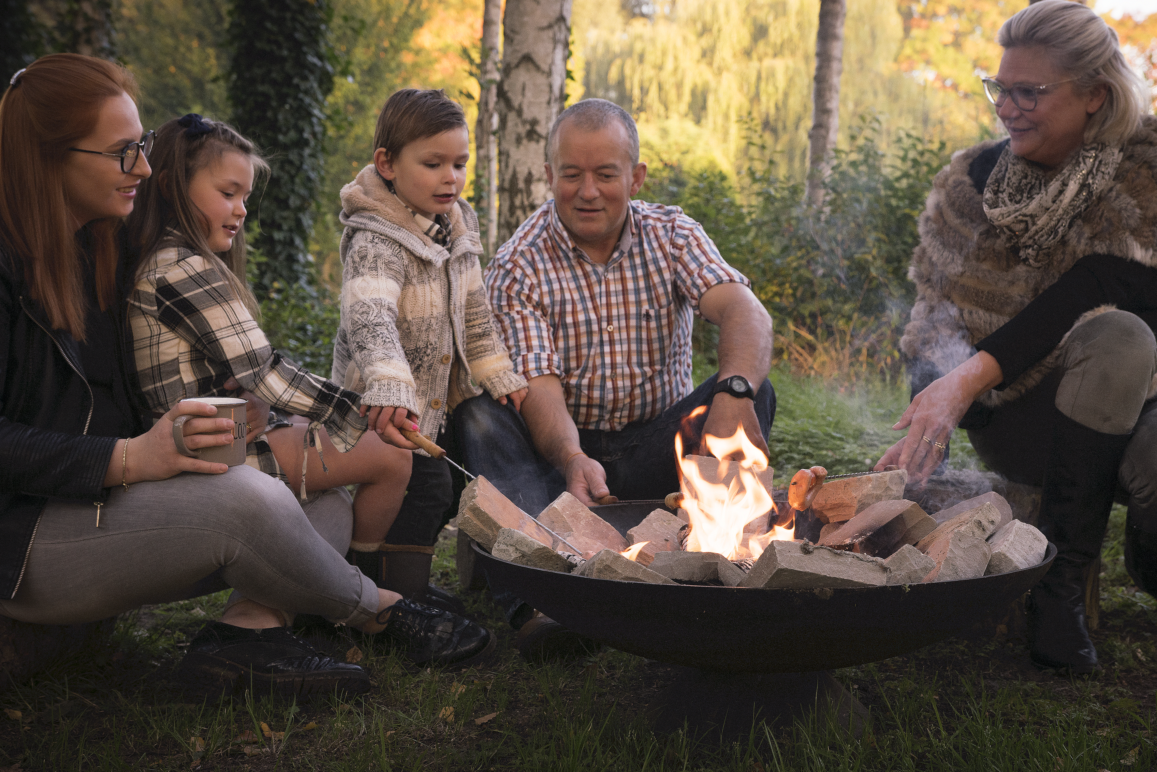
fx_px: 1687
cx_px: 578
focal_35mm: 52
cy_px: 386
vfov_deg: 25.8
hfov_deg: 37.9
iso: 320
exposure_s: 1/160
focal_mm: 35
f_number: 5.6
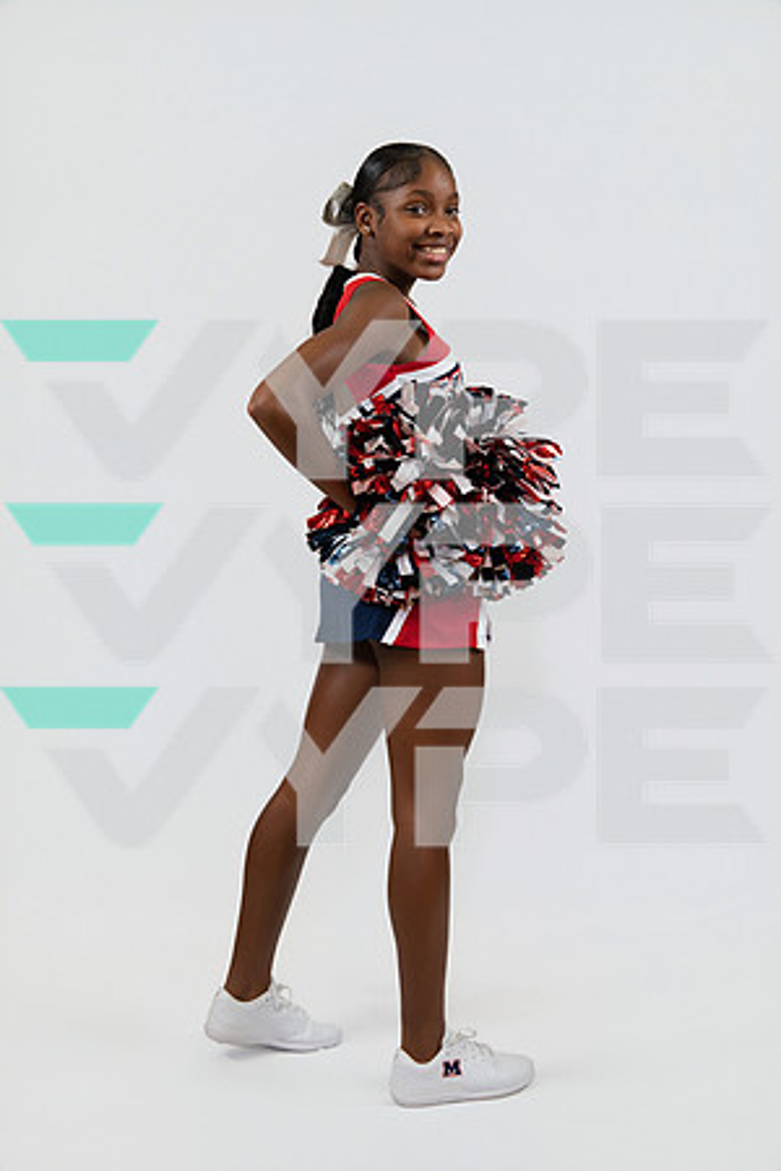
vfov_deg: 45.9
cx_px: 390
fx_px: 1383
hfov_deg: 31.5
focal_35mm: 42
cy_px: 586
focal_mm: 42.5
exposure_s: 1/125
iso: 400
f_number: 4
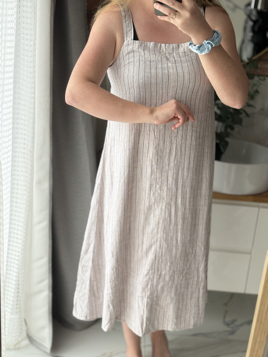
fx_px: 495
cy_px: 178
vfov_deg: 39.7
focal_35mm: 48
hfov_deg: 30.3
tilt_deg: -26.0
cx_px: 134
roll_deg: -4.7
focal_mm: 6.76
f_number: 1.78
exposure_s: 1/110
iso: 100
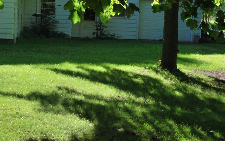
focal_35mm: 90
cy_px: 23
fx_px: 552
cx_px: 17
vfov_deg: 14.4
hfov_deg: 22.4
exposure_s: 1/200
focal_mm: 30
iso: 100
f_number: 7.1
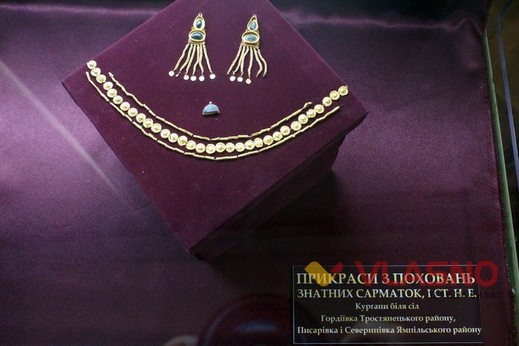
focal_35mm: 39
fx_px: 562
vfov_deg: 34.2
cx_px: 260
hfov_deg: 49.6
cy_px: 173
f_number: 4.5
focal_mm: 26
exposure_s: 1/50
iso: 3200
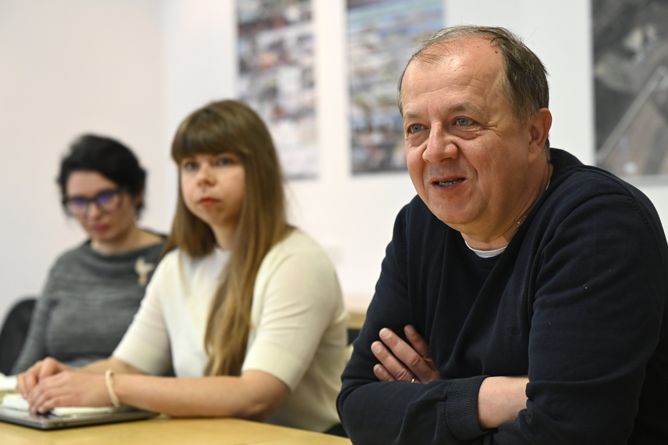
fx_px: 1521
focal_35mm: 82
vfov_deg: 16.7
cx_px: 334
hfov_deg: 24.8
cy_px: 222
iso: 4000
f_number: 4
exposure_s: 1/400
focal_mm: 82
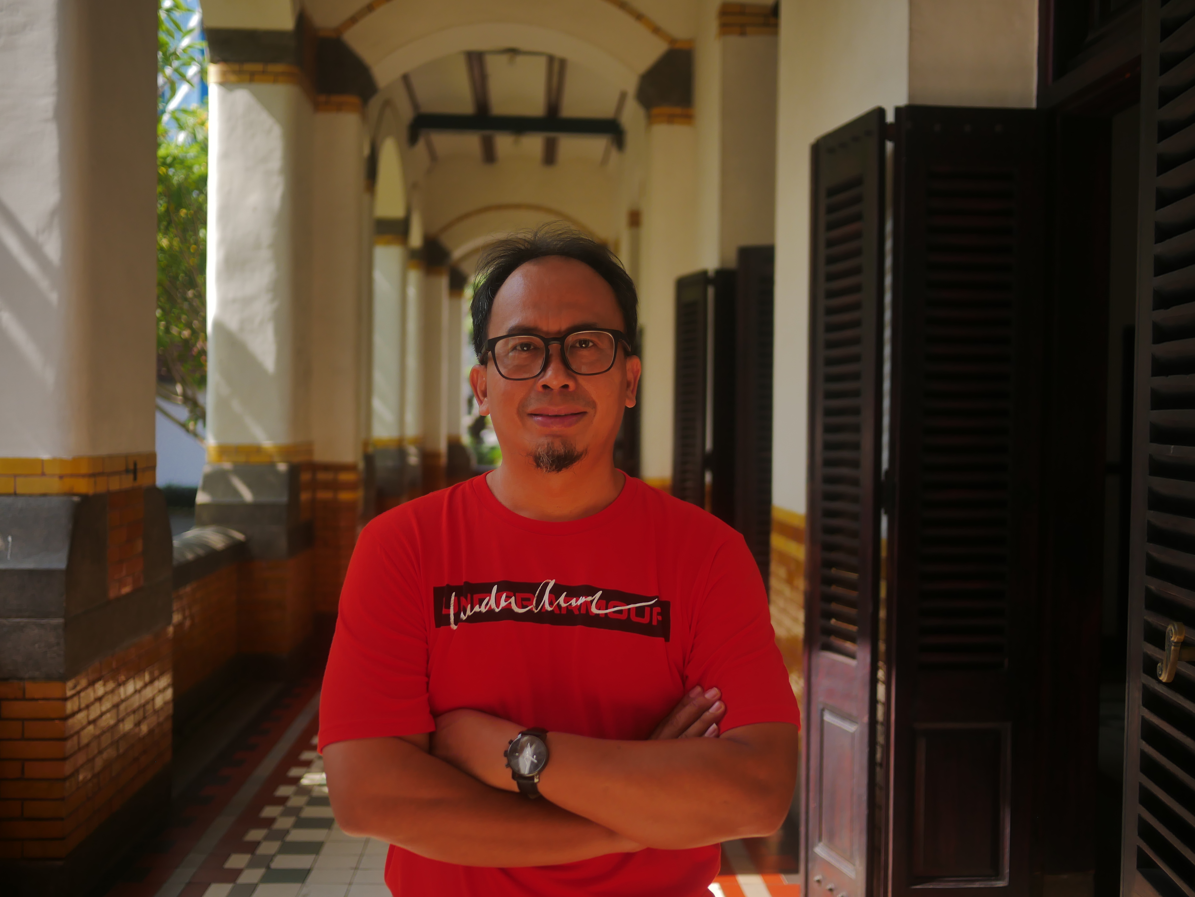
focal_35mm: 40
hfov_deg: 46.8
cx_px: 598
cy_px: 448
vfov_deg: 36.0
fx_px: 1381
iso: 100
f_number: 1.7
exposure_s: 1/2000
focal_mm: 20
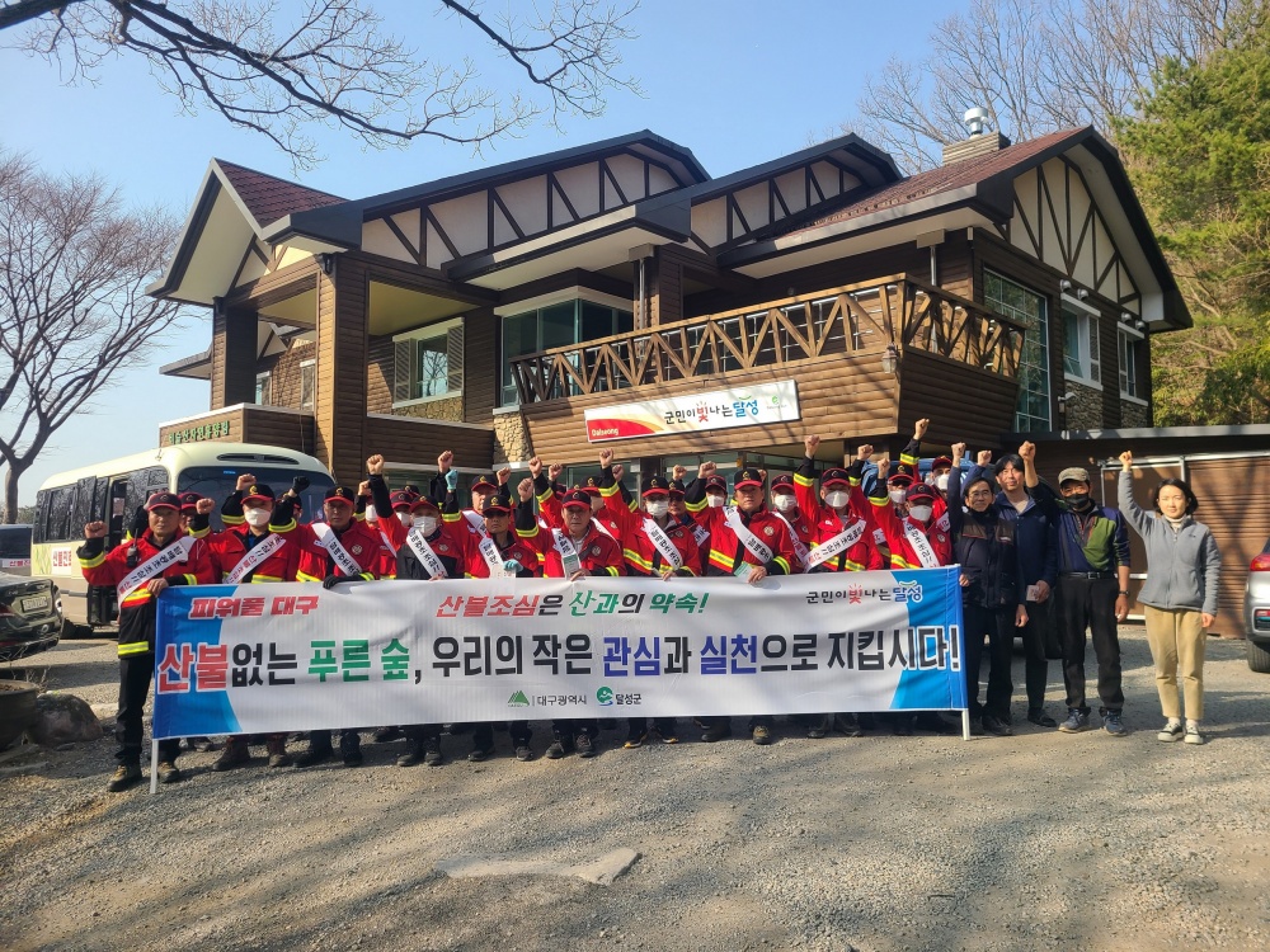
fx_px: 954
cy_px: 476
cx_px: 635
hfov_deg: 67.3
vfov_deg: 53.1
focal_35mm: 26
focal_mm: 5.4
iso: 40
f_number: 1.8
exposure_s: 1/1102
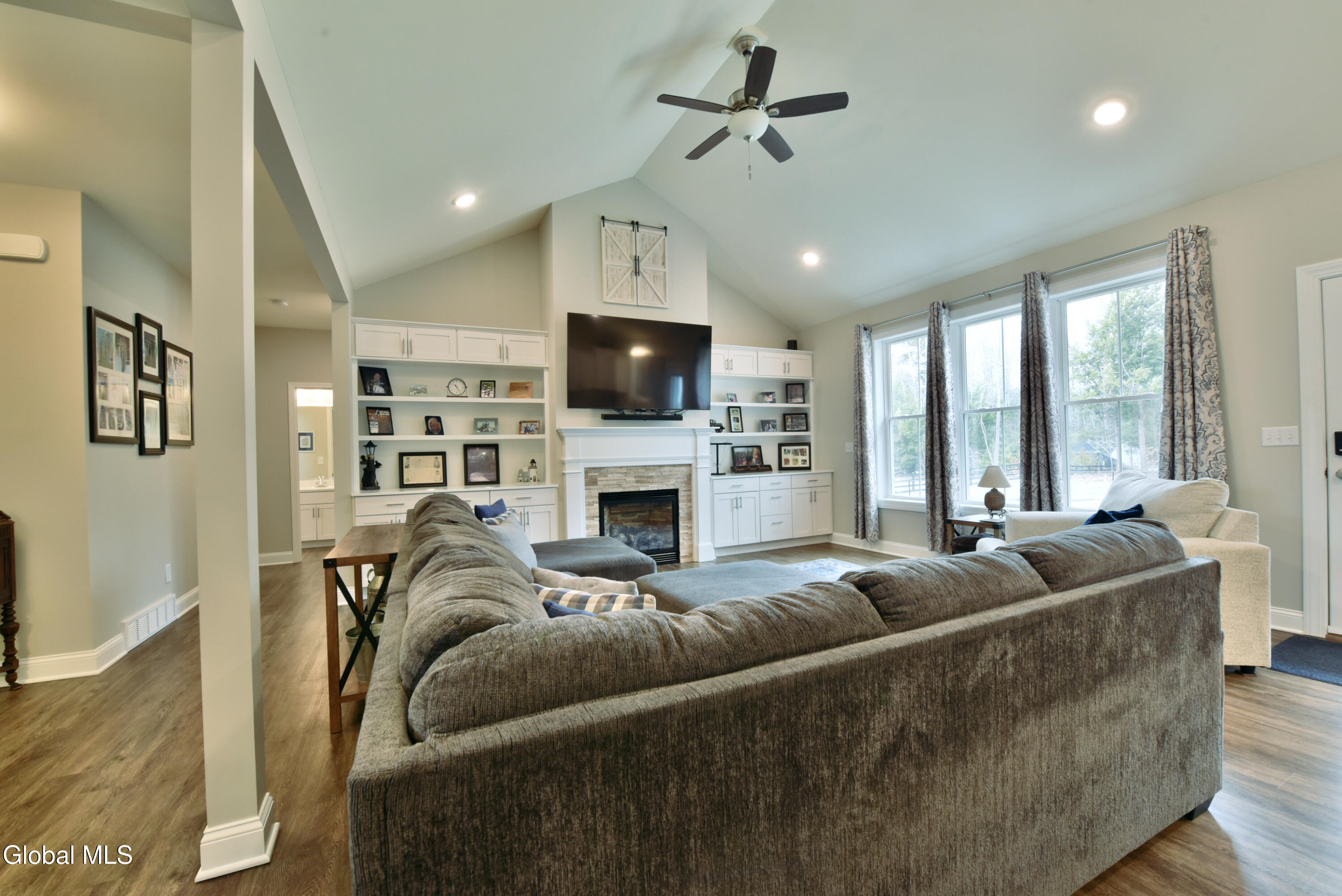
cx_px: 671
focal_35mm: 14
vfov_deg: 81.3
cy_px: 448
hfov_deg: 104.2
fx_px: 522
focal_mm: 14
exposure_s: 1/13
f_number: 10
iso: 800
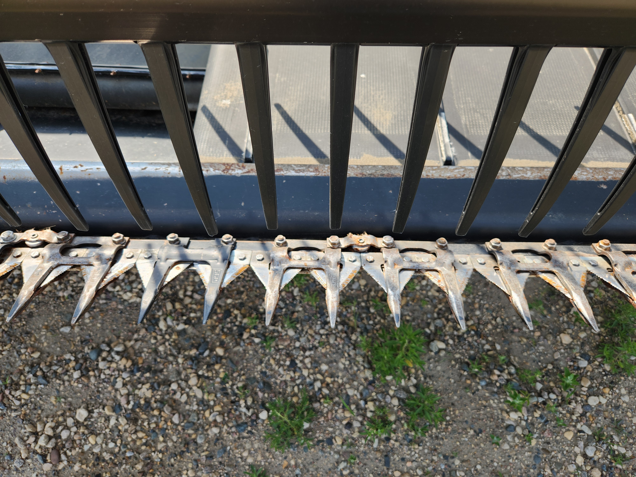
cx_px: 318
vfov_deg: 58.9
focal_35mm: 23
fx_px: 423
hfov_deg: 73.9
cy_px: 238
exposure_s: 1/362
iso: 20
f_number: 1.8
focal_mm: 5.4
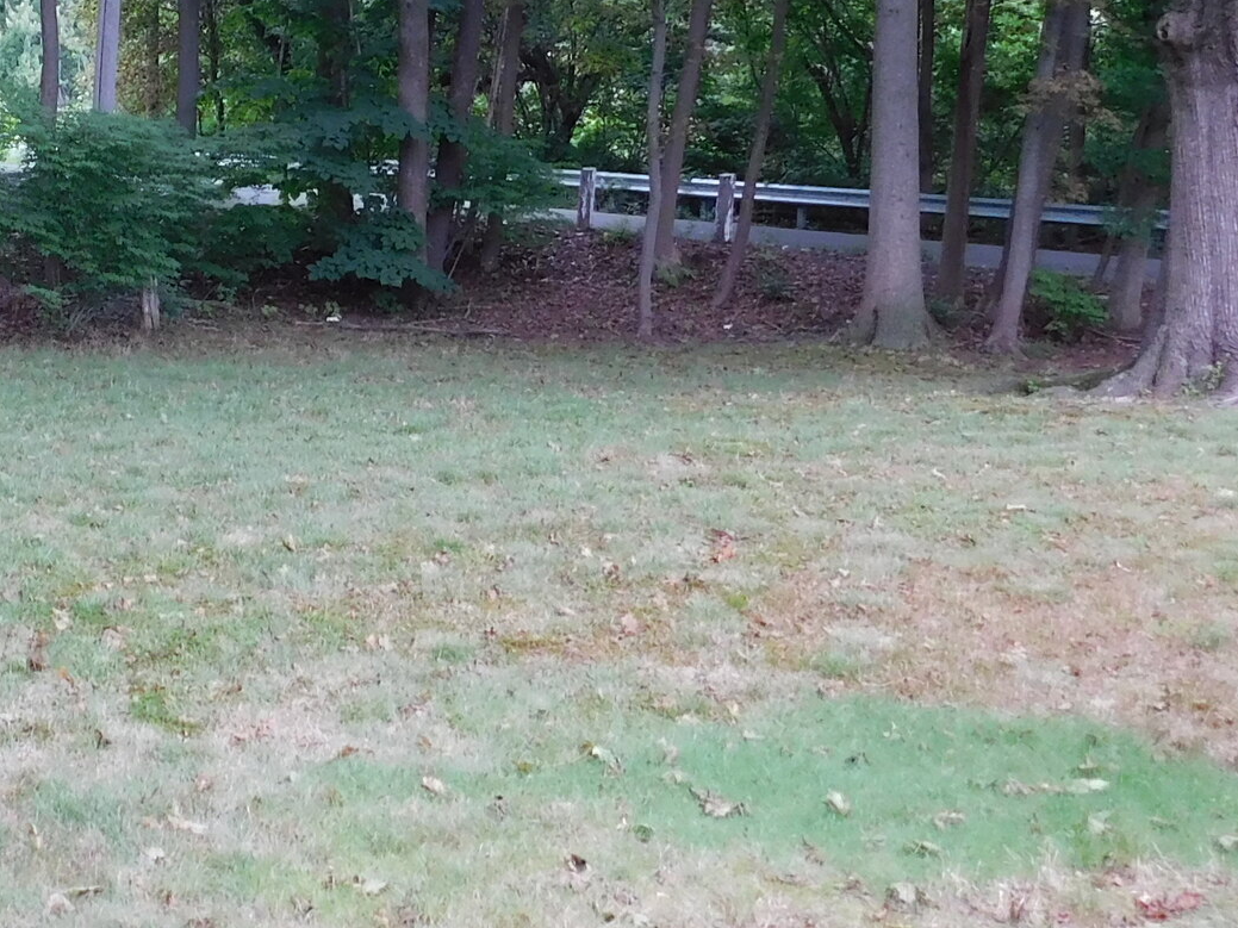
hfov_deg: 27.0
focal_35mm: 68
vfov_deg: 21.5
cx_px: -2
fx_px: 2432
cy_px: 261
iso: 125
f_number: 3
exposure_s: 1/50
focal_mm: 4
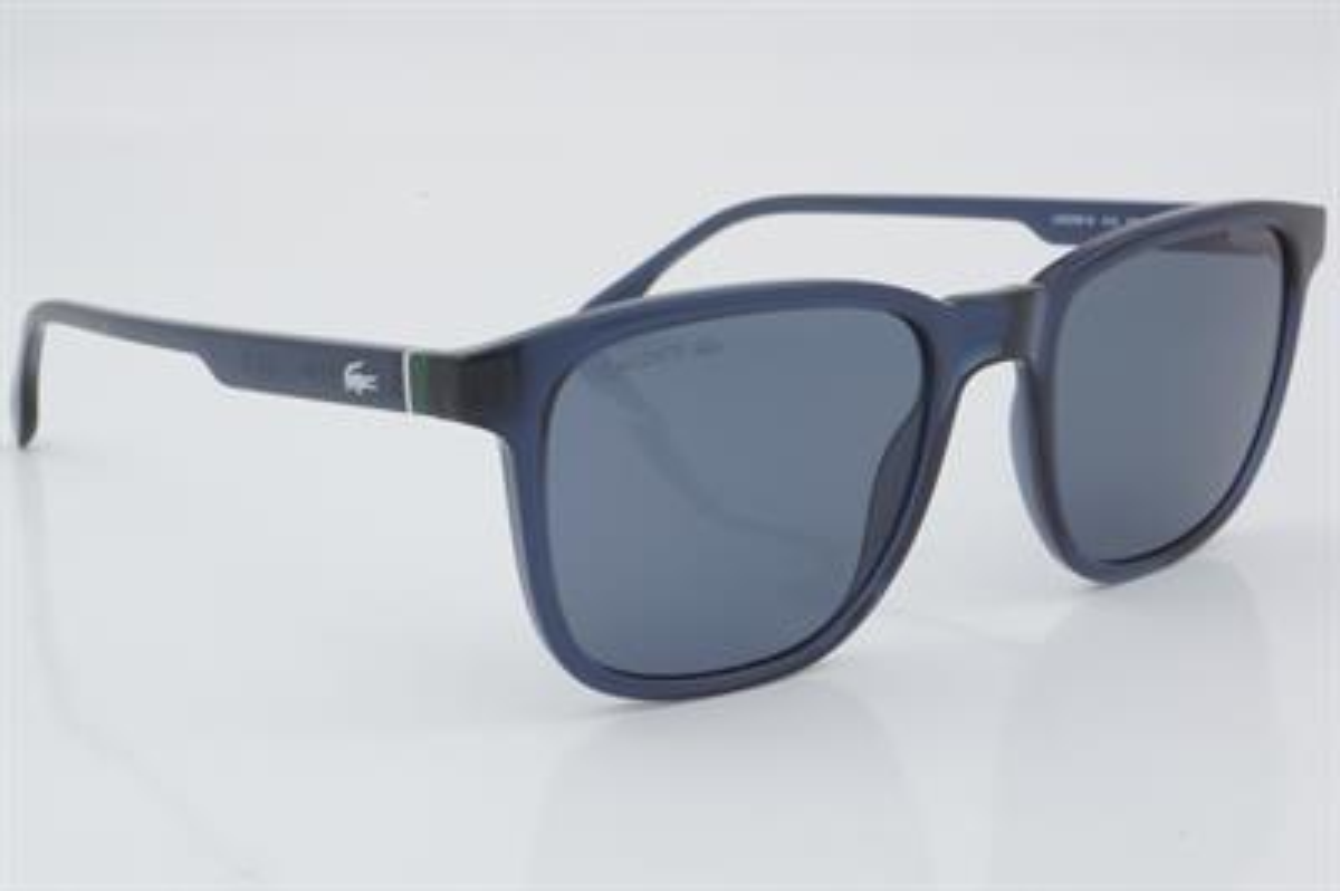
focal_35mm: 75
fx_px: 2789
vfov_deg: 18.2
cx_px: 670
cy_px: 446
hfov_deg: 27.0
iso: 100
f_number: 32
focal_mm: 50
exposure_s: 1/3
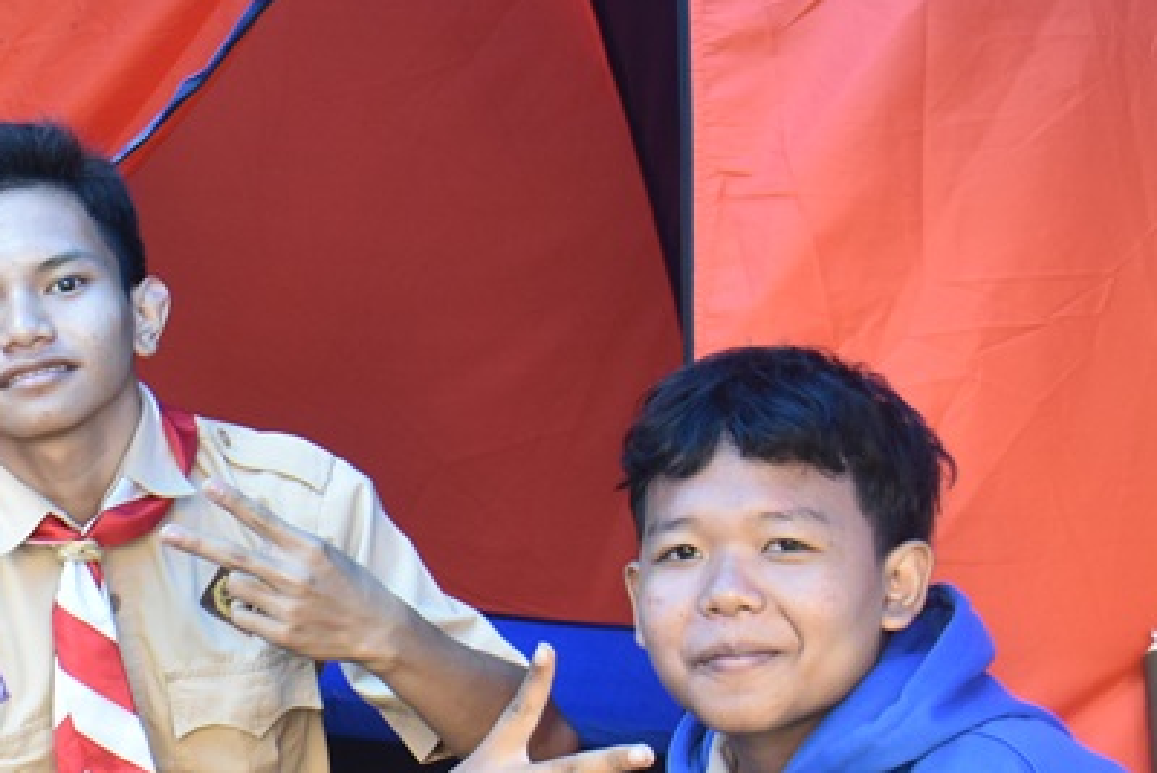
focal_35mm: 117
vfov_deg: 11.7
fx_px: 3773
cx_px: -185
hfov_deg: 16.8
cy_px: 567
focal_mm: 29
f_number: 4.5
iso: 400
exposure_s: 1/50
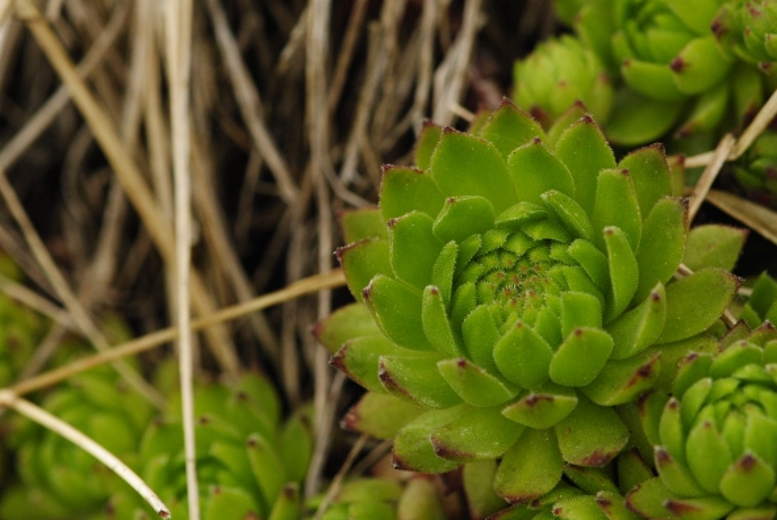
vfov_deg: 8.0
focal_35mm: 173
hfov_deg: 11.9
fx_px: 3732
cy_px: 186
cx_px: 309
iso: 400
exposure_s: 1/200
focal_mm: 85
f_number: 6.3
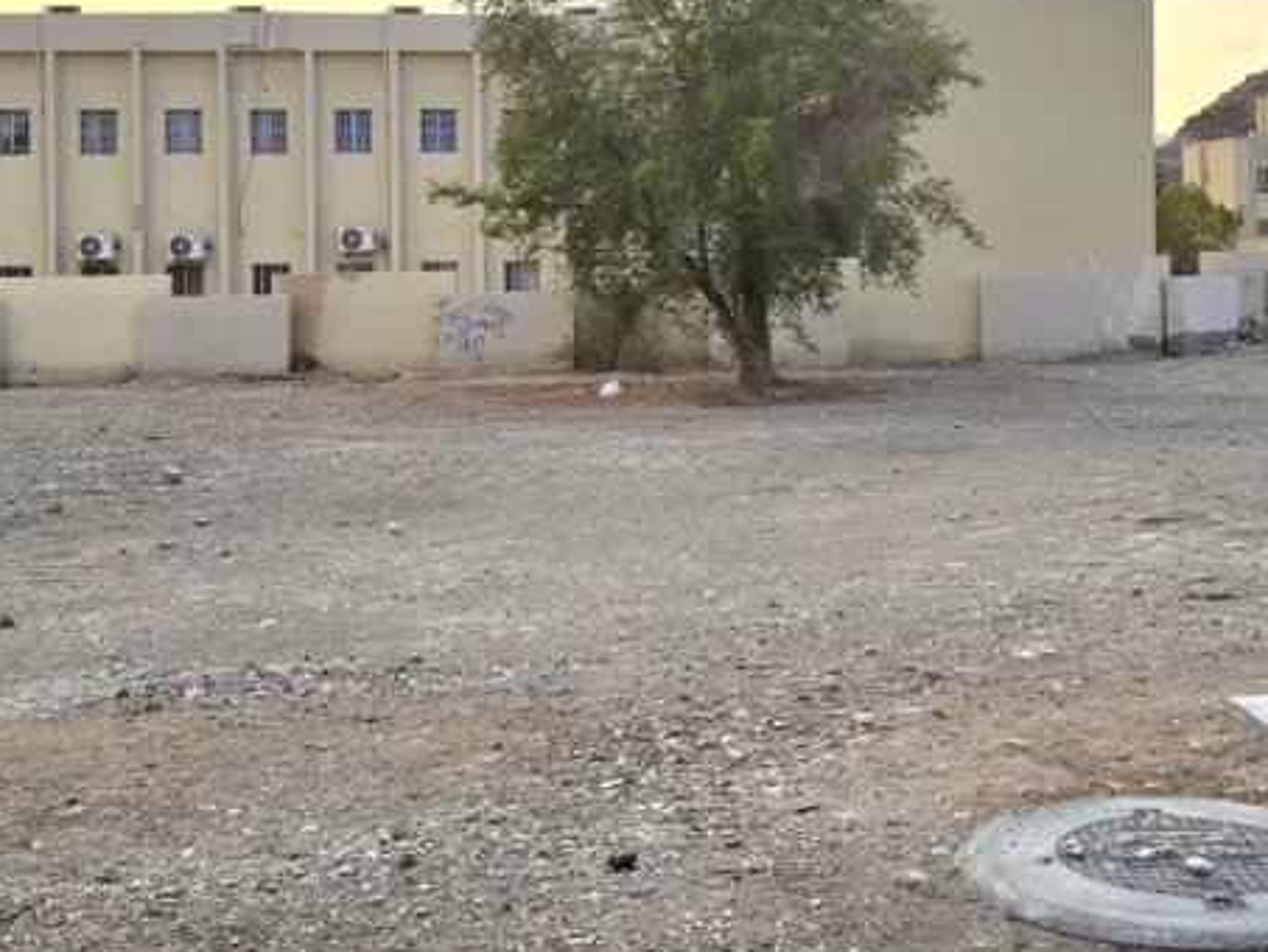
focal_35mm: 52
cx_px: 753
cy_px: 272
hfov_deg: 36.7
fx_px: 1905
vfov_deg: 27.8
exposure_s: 1/323
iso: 12
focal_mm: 6.3
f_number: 1.7
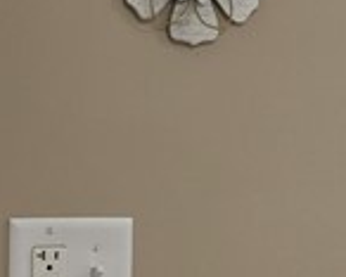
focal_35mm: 157
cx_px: 562
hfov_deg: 11.6
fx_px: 1609
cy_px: 265
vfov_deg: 9.8
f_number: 1.7
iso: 64
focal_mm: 6.3
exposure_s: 1/120
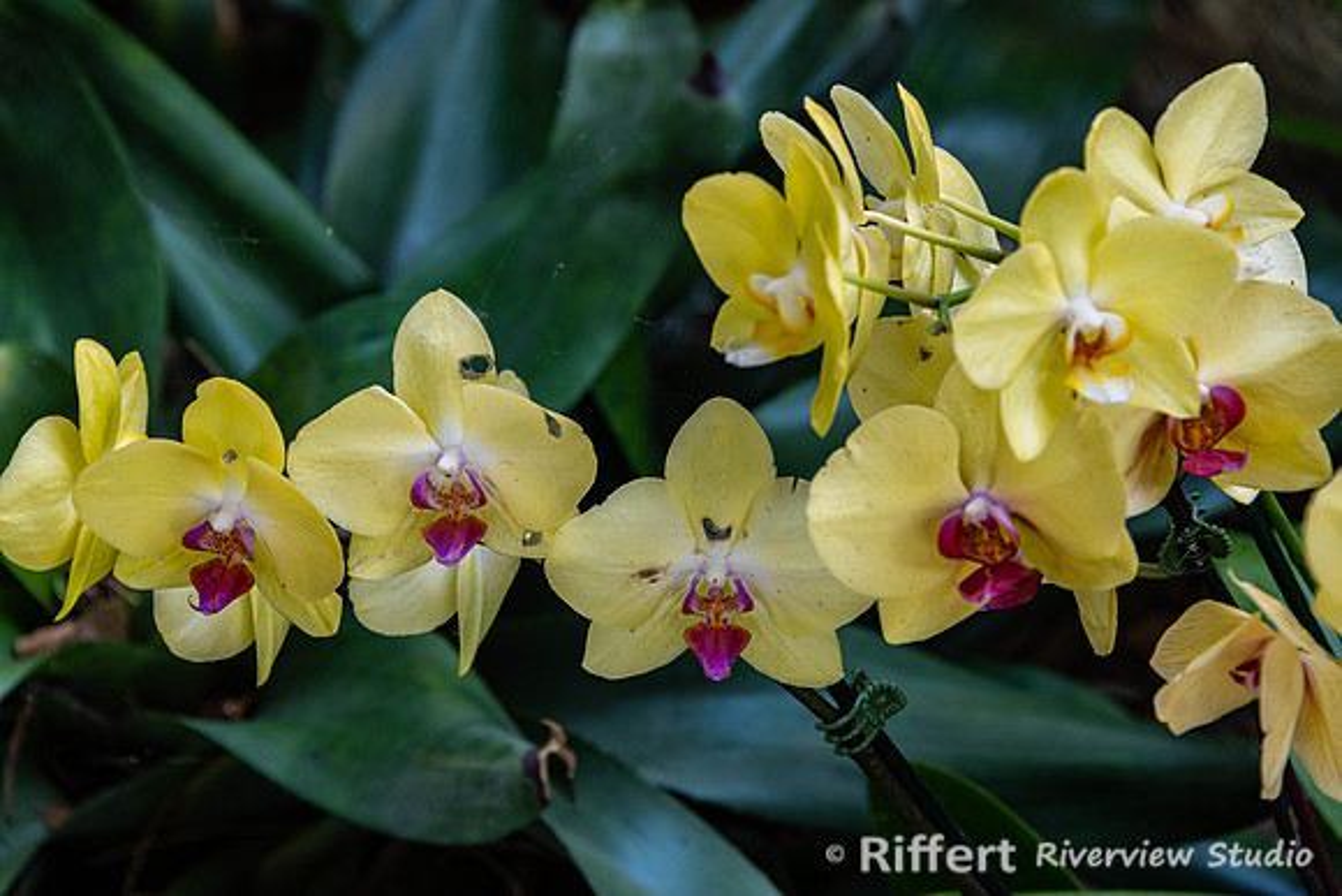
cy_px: 448
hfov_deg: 10.8
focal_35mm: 190
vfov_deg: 7.2
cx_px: 671
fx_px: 7084
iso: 1000
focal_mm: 190
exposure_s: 1/160
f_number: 8
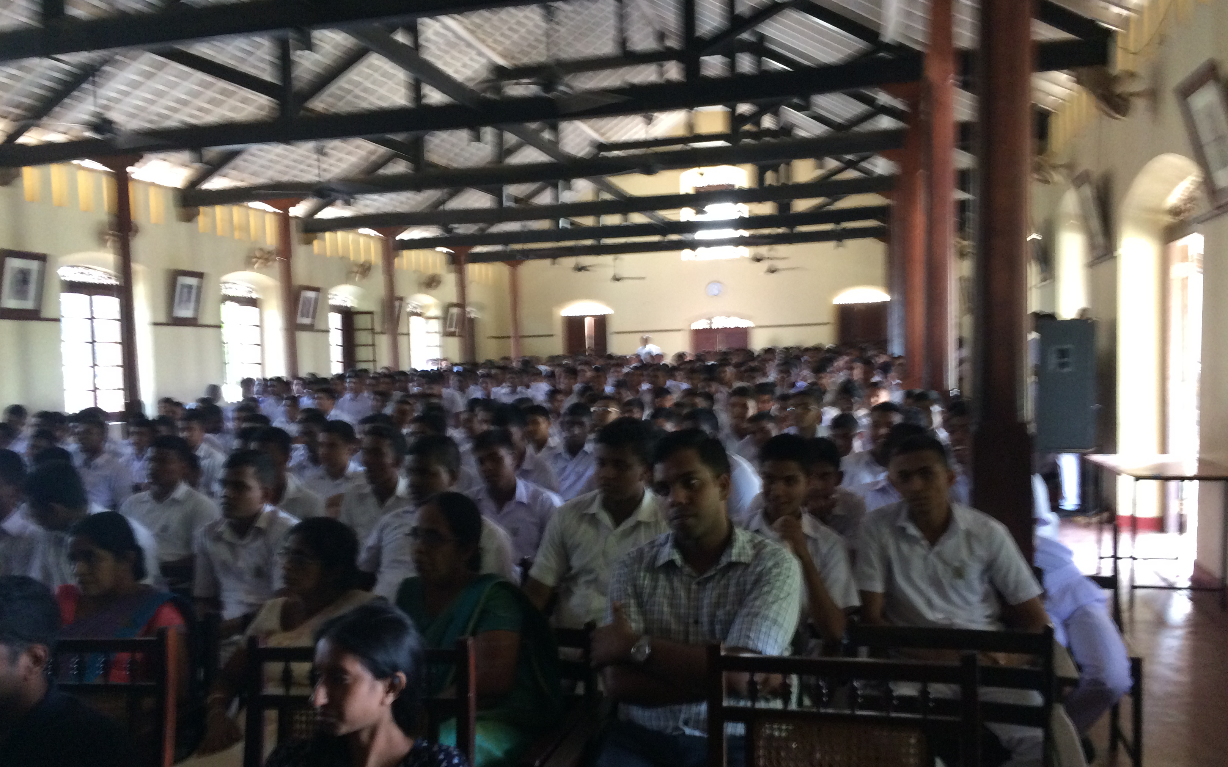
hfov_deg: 61.2
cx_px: 610
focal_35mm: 31
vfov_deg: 40.5
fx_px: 1037
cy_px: 437
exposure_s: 1/33
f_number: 2.2
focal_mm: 4.15
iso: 250
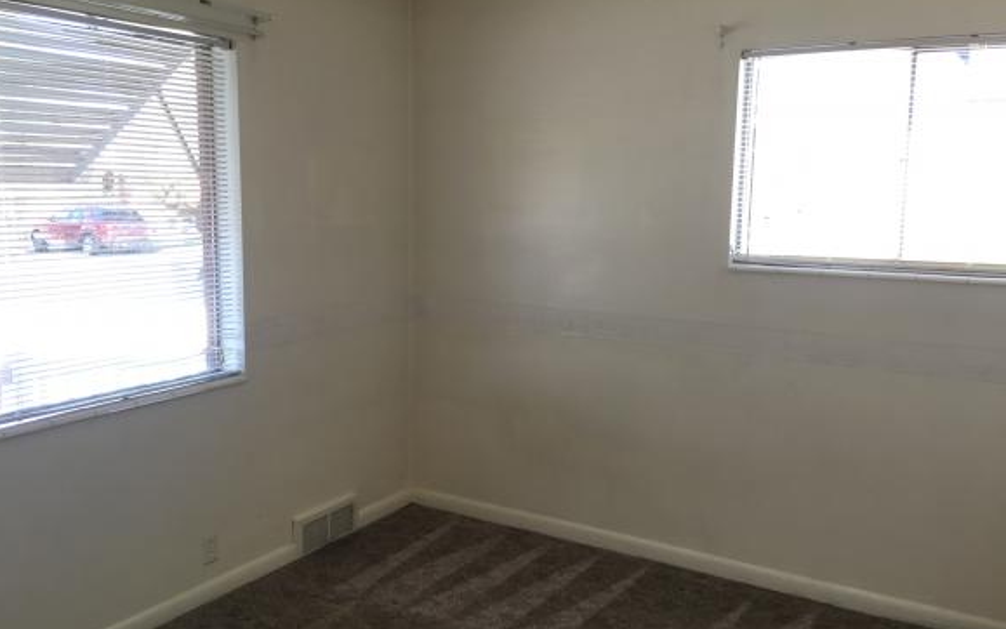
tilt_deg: -8.0
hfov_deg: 56.6
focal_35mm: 34
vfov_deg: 37.3
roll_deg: -1.0
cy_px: 313
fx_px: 932
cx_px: 464
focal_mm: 4.15
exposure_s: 1/60
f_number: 2.2
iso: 32
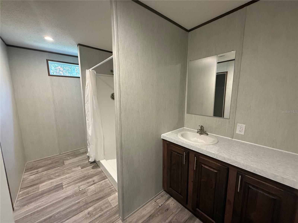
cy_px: 112
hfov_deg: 102.1
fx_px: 121
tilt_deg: -7.6
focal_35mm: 14
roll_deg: +0.8
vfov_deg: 85.7
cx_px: 149
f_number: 2.2
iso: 400
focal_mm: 2.22
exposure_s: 1/60
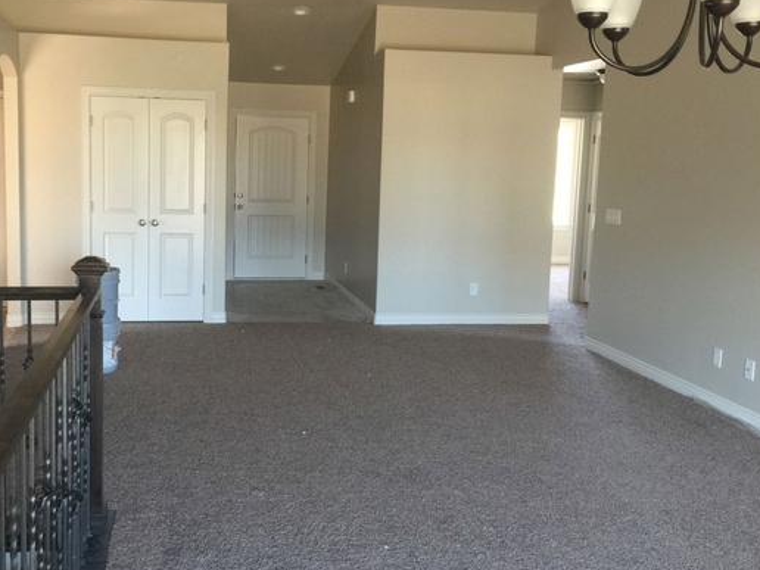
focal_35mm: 36
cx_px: 305
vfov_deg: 39.6
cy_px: 264
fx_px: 790
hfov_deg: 51.0
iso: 50
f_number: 2.2
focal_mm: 4.15
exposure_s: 1/15
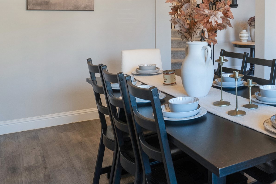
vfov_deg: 29.6
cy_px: 30
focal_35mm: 44
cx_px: 241
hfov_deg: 41.5
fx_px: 337
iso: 500
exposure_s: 1/8
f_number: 9
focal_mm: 24
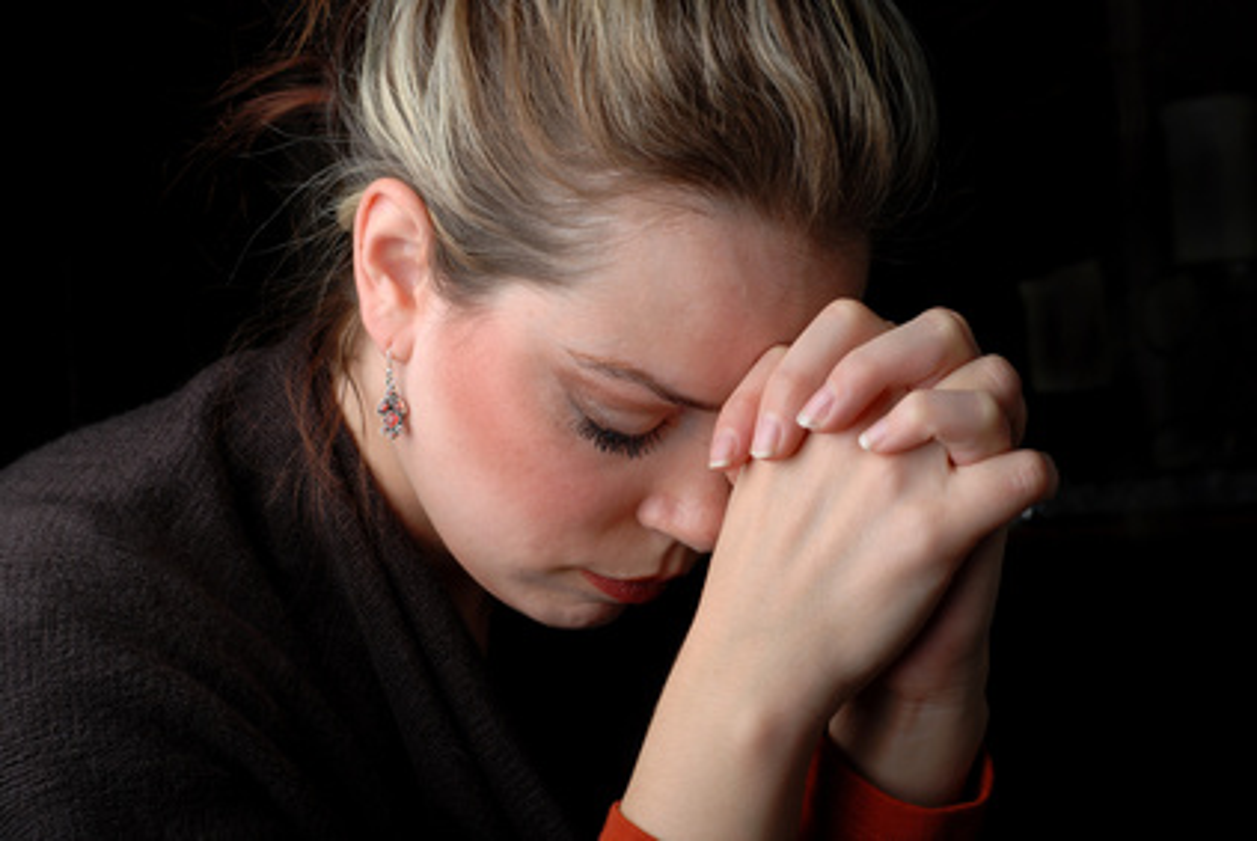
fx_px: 2621
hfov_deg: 27.0
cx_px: 628
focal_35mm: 75
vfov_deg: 18.2
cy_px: 420
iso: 100
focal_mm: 50
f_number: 9
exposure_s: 1/200
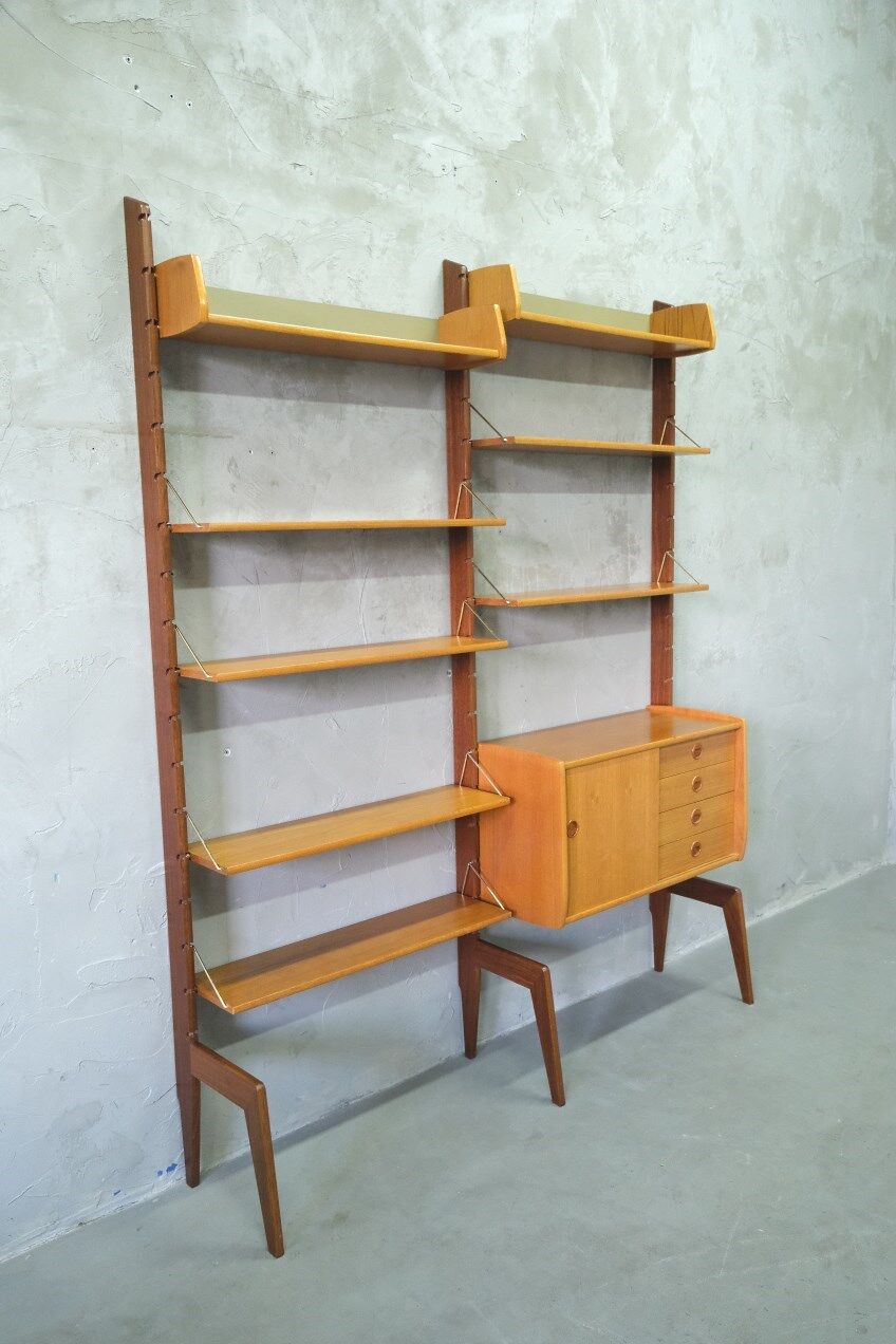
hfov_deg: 46.4
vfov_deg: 65.5
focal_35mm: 28
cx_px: 448
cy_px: 672
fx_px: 1045
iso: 4000
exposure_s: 1/56
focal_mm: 18.4
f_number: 4
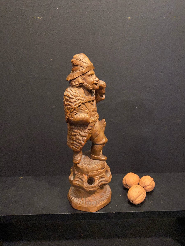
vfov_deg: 67.3
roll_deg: +0.6
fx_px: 185
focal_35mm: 26
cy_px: 123
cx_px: 92
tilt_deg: -19.7
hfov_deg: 53.1
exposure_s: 1/25
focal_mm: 4.25
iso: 640
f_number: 1.8
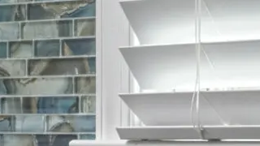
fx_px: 1558
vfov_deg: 5.2
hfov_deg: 9.5
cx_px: 128
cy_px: 323
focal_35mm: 226
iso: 500
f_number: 11
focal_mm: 46
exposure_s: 1/125
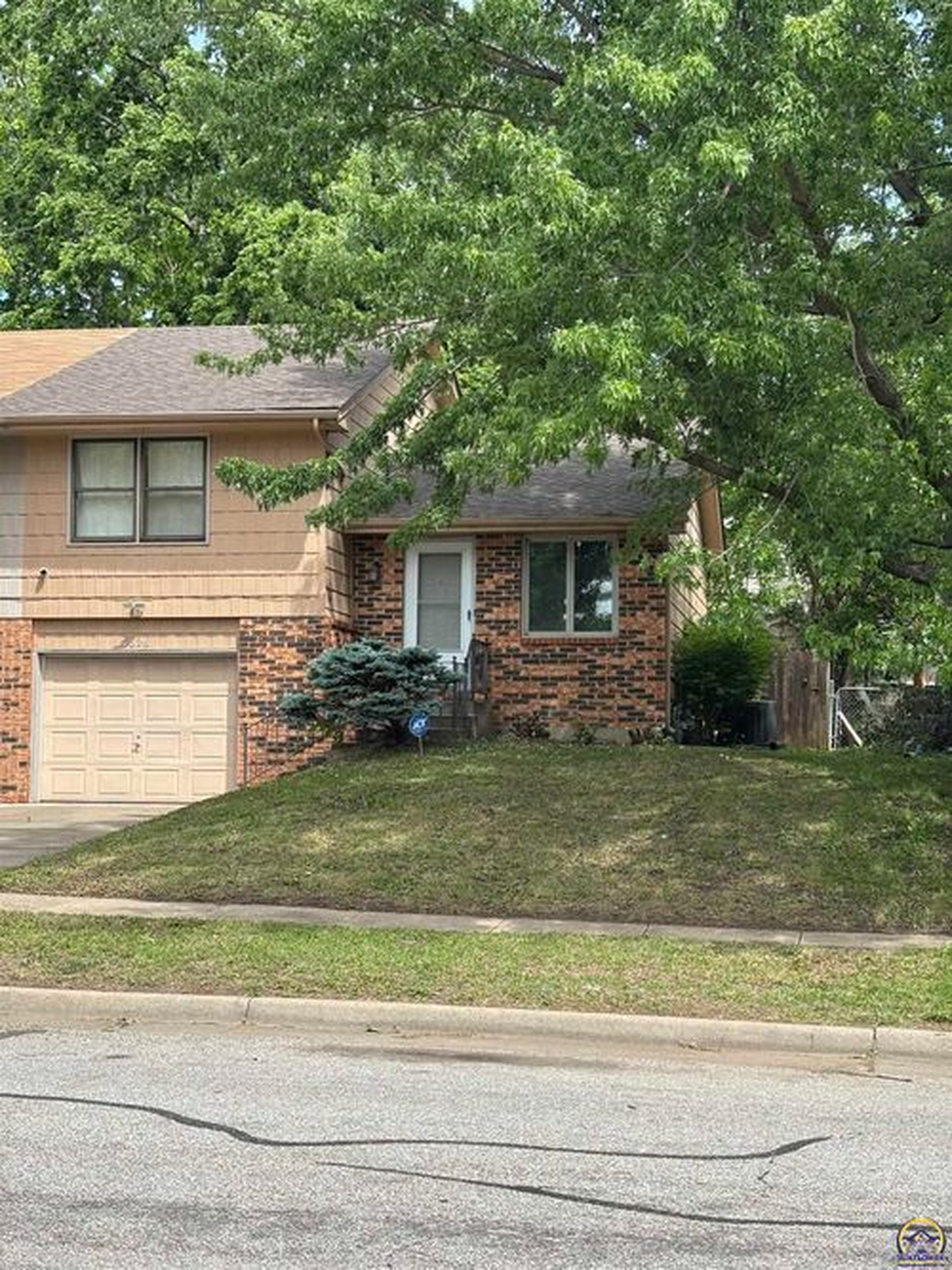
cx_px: 476
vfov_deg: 36.8
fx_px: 1907
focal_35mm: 52
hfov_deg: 28.0
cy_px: 635
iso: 32
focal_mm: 5.96
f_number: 1.6
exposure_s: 1/910
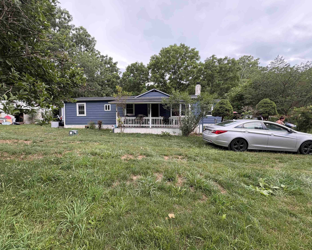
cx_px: 143
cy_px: 124
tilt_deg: -3.0
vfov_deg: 84.0
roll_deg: +0.7
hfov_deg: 96.6
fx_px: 139
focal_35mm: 15
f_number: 2.2
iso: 64
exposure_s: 1/126
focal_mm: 2.22
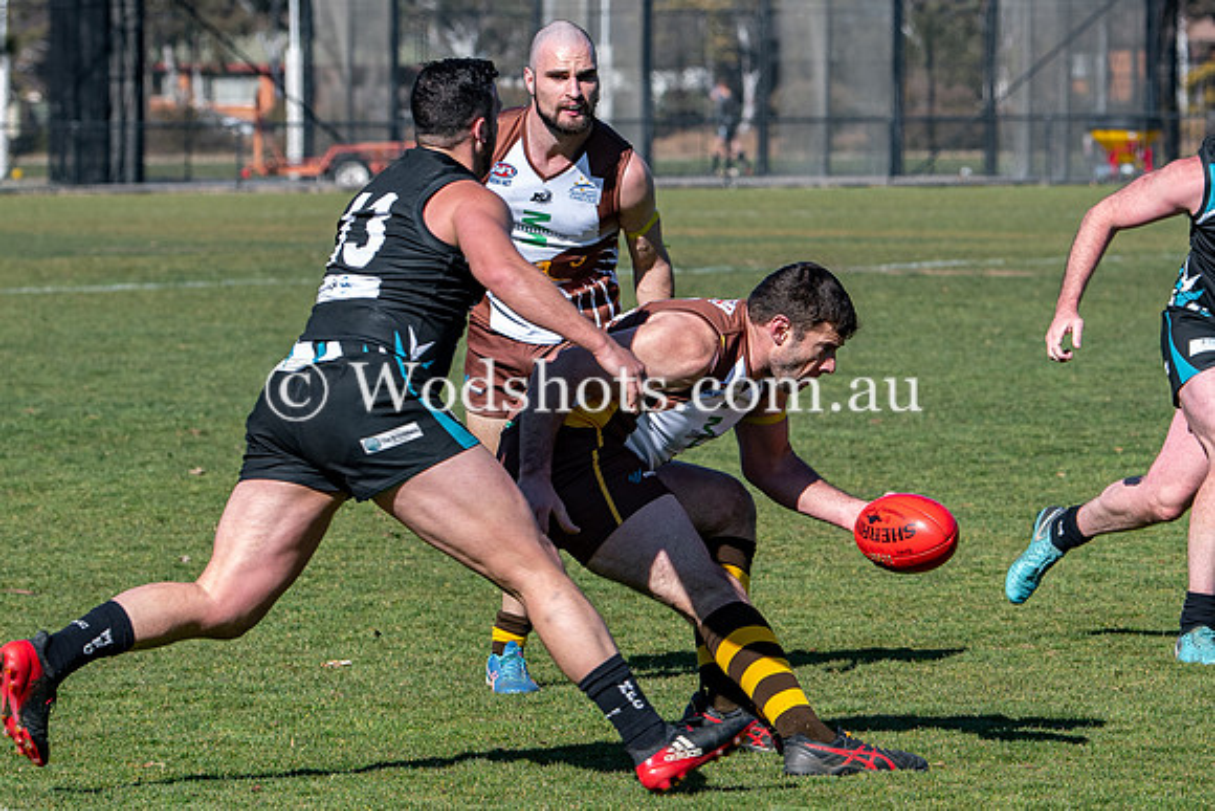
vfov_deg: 4.3
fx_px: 10711
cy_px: 339
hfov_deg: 6.5
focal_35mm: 317
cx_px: 755
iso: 200
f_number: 5
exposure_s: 1/1000
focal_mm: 120
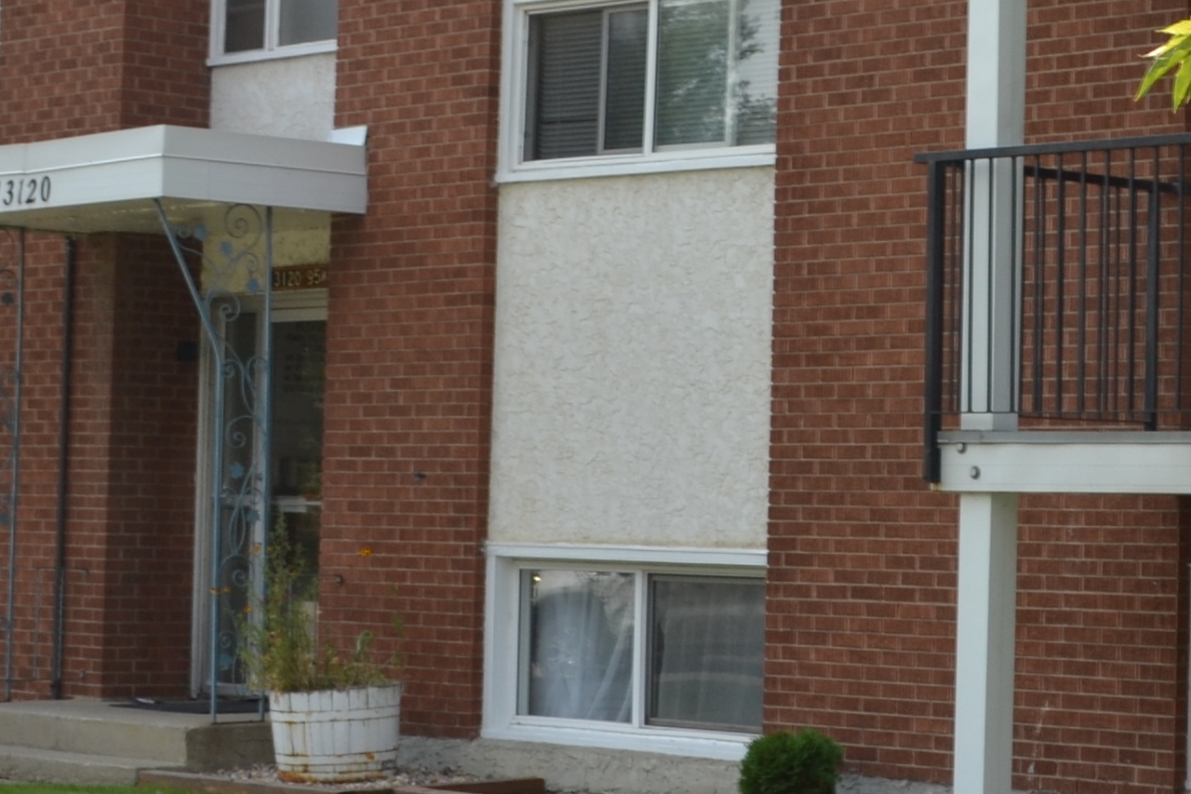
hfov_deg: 18.6
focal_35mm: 108
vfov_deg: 12.6
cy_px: 182
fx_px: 3572
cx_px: 1053
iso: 100
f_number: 8
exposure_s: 1/200
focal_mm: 20
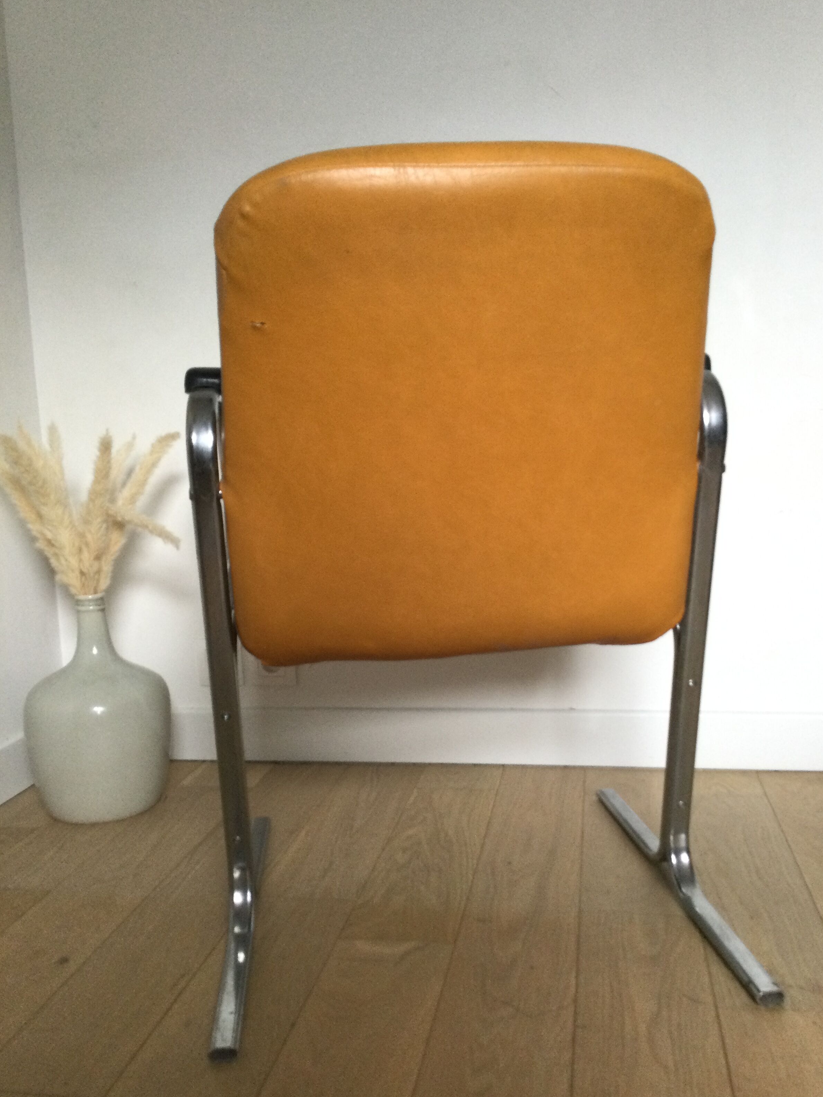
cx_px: 424
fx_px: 1014
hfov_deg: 44.2
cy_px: 561
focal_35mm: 32
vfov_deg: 56.8
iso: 160
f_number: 2.4
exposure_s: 1/33
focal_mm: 3.3
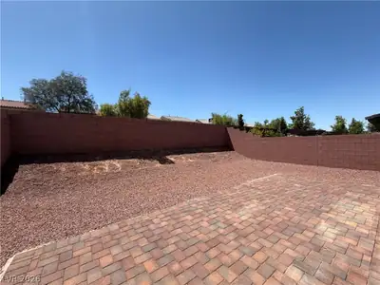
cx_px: 190
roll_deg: +1.3
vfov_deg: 85.7
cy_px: 142
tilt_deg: -0.8
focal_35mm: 14
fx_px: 154
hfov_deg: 102.1
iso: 20
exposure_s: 1/876
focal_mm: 2.22
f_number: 2.2
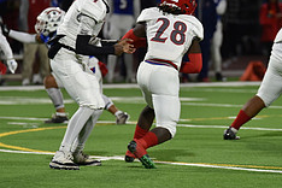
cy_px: 17
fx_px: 3877
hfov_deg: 4.2
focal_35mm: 495
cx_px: 166
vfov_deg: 2.8
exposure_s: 1/640
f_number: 2.8
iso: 1800
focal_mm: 200
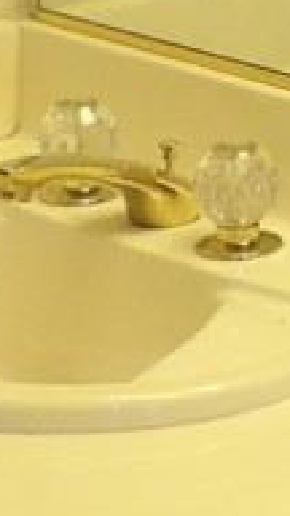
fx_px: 2625
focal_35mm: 192
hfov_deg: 6.1
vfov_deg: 10.9
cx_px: 604
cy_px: -167
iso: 200
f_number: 3.6
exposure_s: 1/22
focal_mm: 5.9
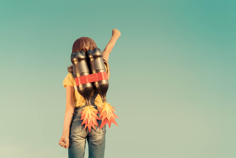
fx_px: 557
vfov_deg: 16.1
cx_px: 118
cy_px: 79
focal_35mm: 85
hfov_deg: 23.9
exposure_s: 1/800
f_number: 3.5
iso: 100
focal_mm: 85
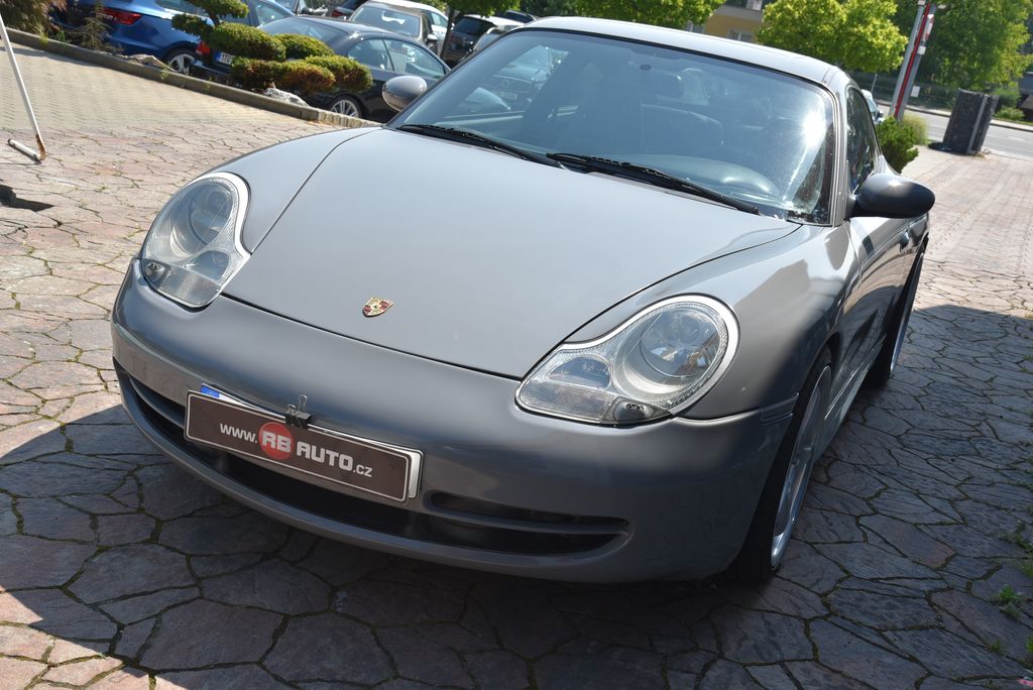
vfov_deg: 30.6
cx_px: 516
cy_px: 345
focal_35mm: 44
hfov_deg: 44.5
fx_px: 1263
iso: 500
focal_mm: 44
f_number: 10
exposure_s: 1/400
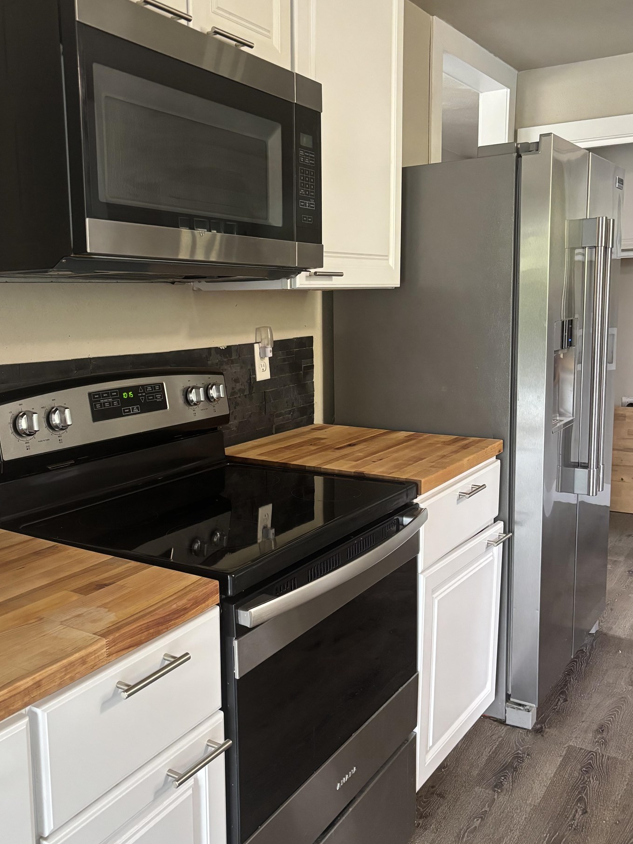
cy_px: 424
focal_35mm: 33
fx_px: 805
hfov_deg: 42.8
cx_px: 268
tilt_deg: -13.1
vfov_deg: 55.4
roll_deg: -1.0
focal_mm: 5.96
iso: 320
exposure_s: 1/60
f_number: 1.6
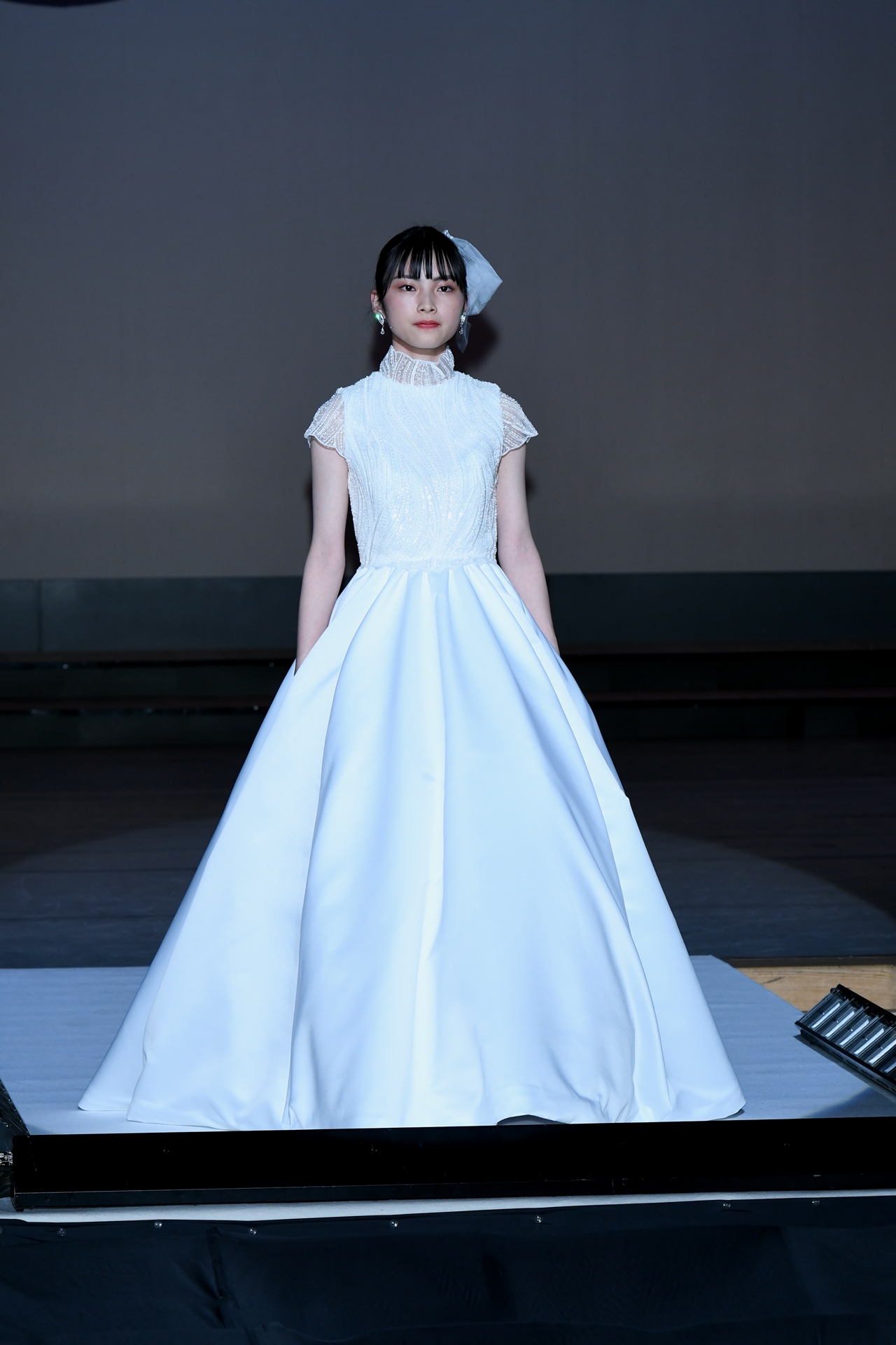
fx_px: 6719
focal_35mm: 180
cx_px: 448
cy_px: 672
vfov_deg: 11.4
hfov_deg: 7.6
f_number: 5.6
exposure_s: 1/250
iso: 800
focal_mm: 120
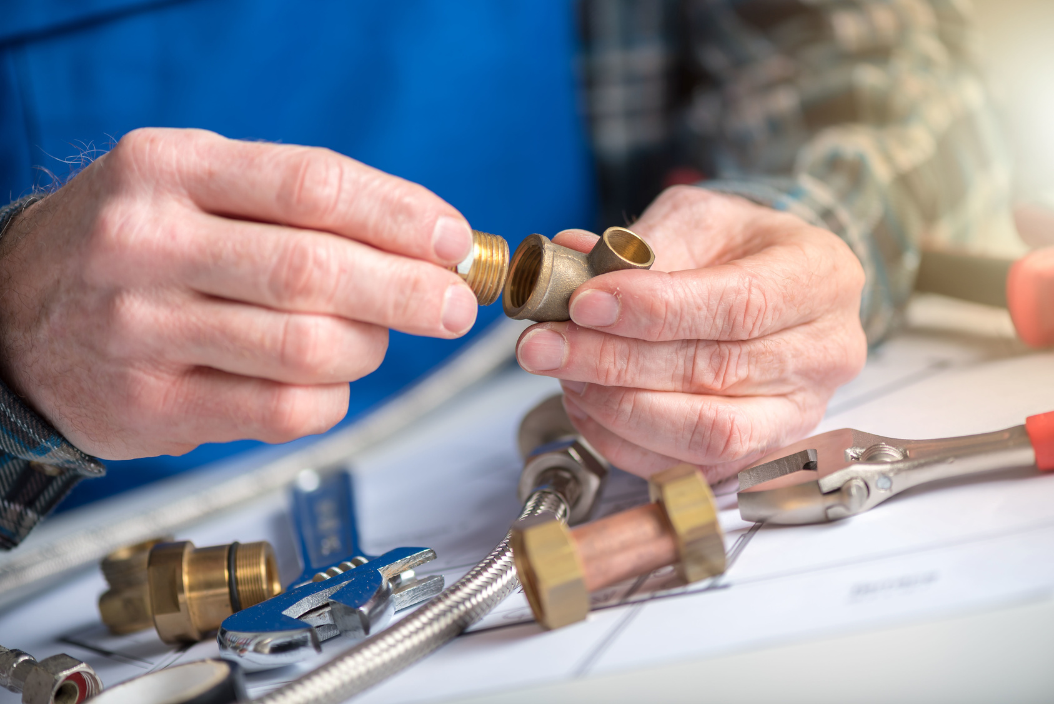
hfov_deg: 19.4
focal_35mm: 105
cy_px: 352
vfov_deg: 13.1
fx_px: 3075
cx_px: 527
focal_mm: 105
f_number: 3
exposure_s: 1/200
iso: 100
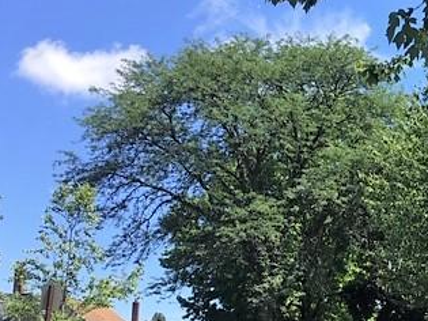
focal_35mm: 59
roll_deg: -2.6
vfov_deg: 24.2
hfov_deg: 31.5
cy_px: 280
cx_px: 367
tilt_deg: +7.9
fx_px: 729
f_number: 2.2
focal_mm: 4.15
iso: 25
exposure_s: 1/874
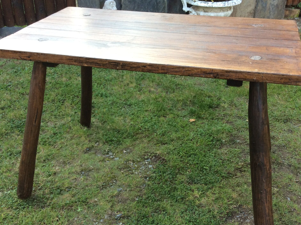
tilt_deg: -32.9
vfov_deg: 32.7
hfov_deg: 43.0
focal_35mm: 44
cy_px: 137
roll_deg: +0.9
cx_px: 151
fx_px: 382
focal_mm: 3.3
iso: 50
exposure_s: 1/100
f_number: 2.4
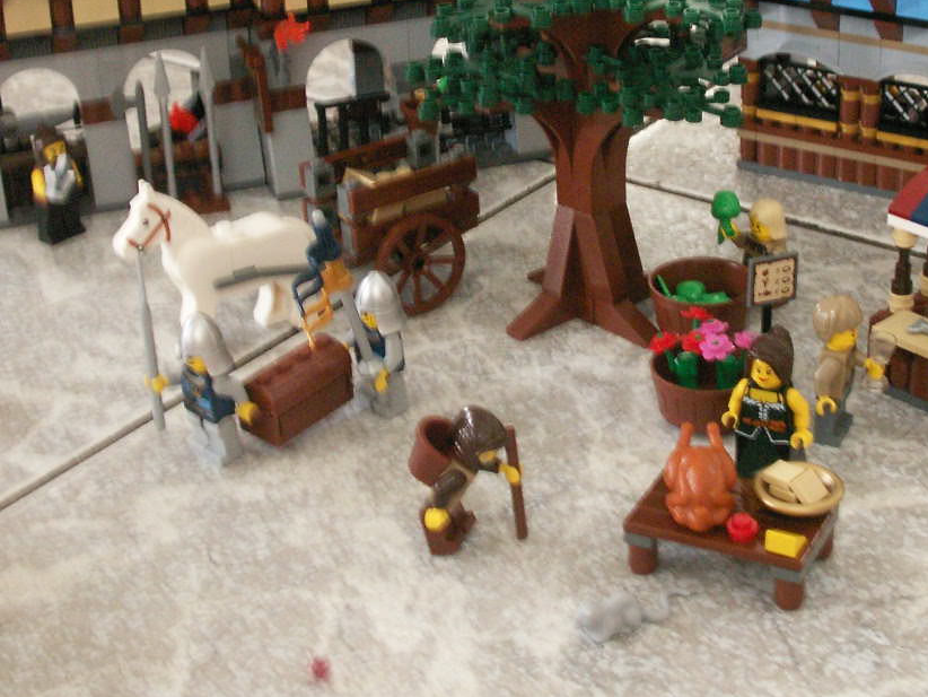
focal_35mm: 72
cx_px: 542
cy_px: 193
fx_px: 1931
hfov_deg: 27.0
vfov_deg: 20.3
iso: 160
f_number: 3.5
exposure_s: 1/1.67
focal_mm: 7.7
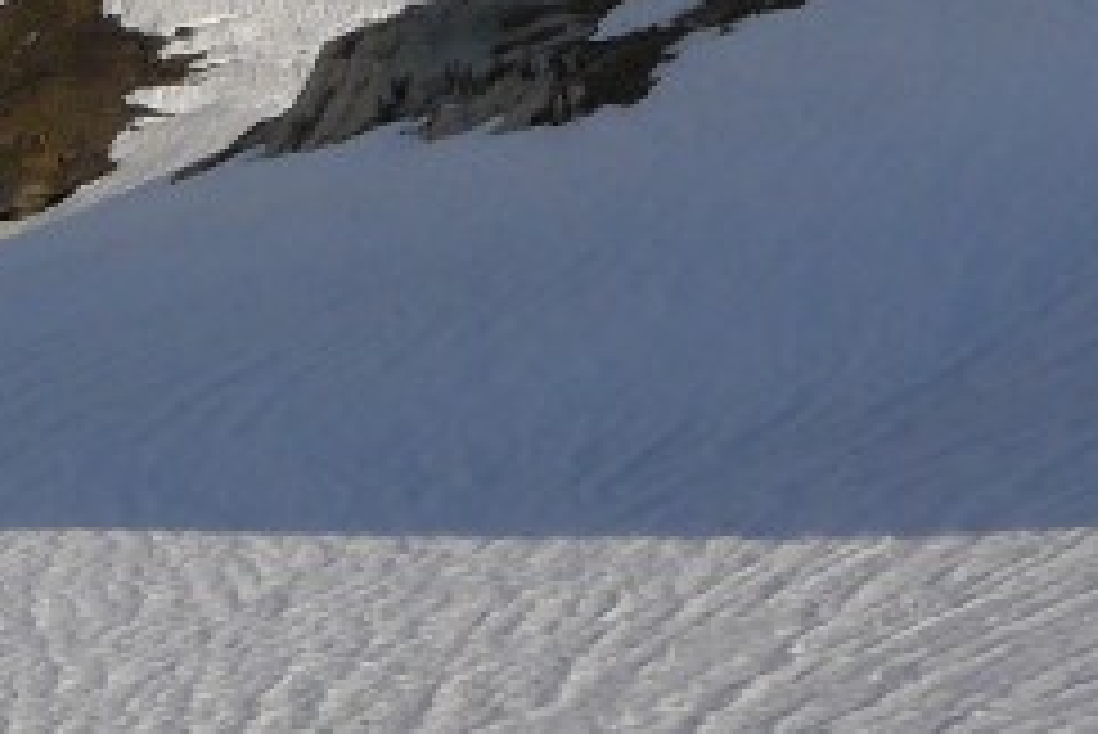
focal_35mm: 231
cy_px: -770
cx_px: -646
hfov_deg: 8.7
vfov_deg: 5.8
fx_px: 7049
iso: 80
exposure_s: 1/1000
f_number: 4
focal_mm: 10
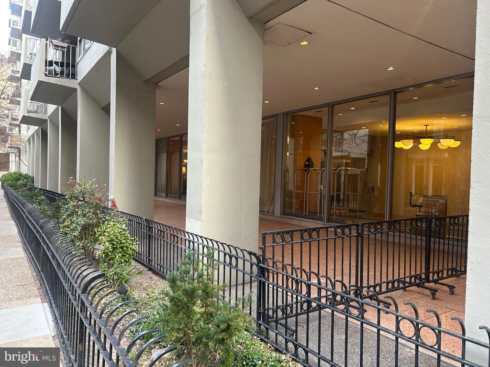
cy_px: 184
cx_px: 245
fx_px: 368
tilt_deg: -1.8
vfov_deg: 53.1
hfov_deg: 67.3
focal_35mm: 26
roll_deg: -0.8
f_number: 1.5
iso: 80
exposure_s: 1/121
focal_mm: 5.7
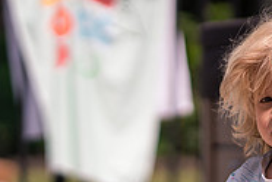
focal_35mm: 265
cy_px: 247
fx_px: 2002
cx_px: 342
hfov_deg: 7.7
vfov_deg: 5.2
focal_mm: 85
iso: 200
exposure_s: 1/6400
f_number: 2.2
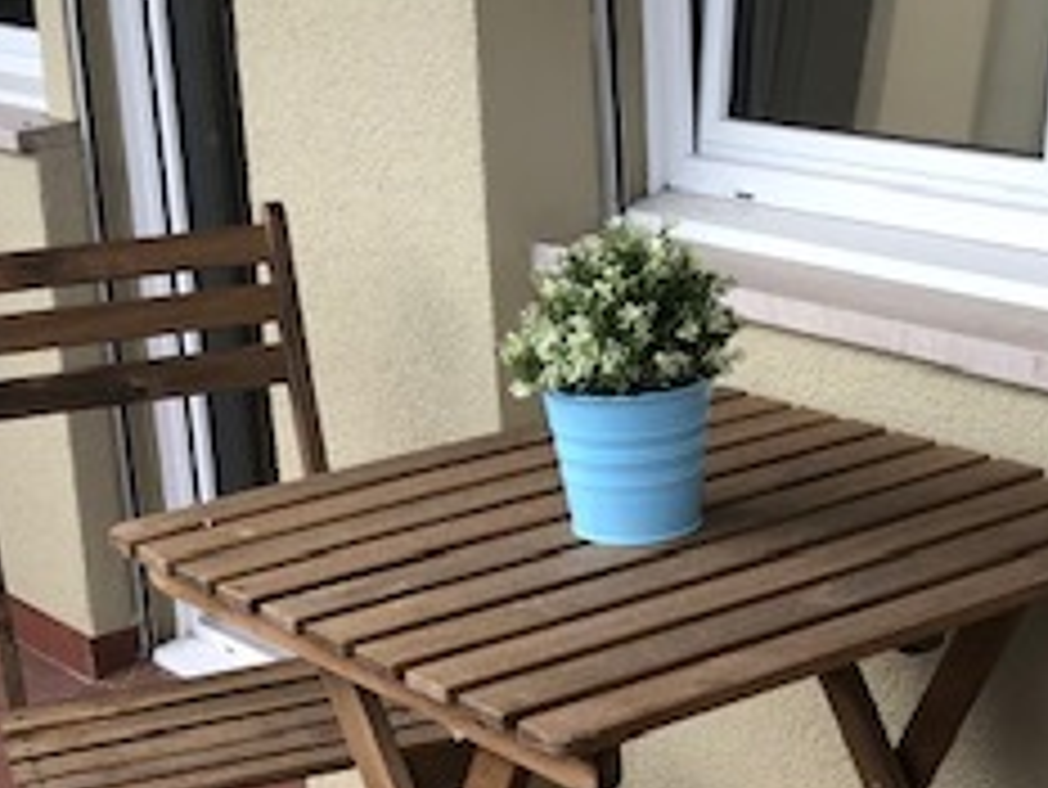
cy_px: 554
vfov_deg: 19.1
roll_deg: +1.0
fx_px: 2332
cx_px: 855
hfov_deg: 24.9
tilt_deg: -15.6
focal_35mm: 77
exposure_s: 1/100
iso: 20
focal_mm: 3.99
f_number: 1.8
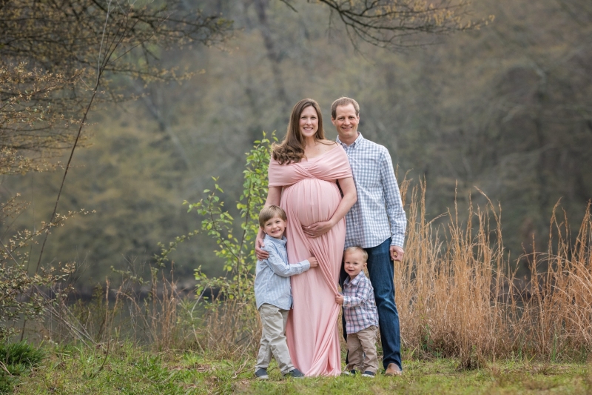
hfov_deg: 10.3
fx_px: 3288
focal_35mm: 200
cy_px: 198
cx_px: 296
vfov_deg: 6.9
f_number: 4.5
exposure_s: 1/500
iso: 640
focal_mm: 200
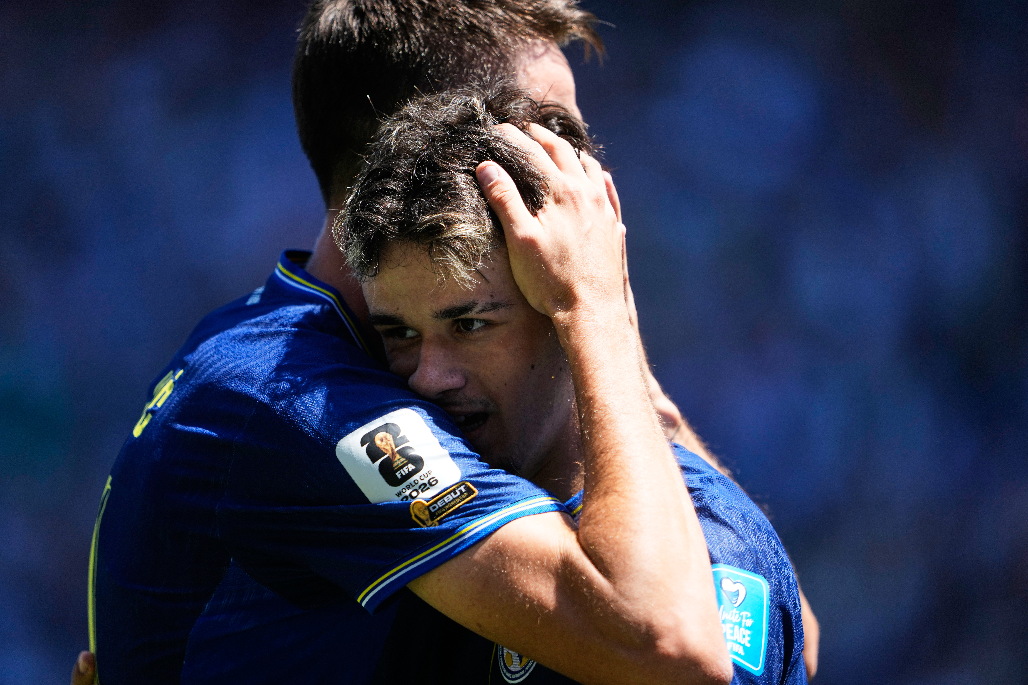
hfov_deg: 5.2
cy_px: 342
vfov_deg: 3.4
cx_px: 514
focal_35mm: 400
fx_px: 11421
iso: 400
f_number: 2.8
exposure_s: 1/3200
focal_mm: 400
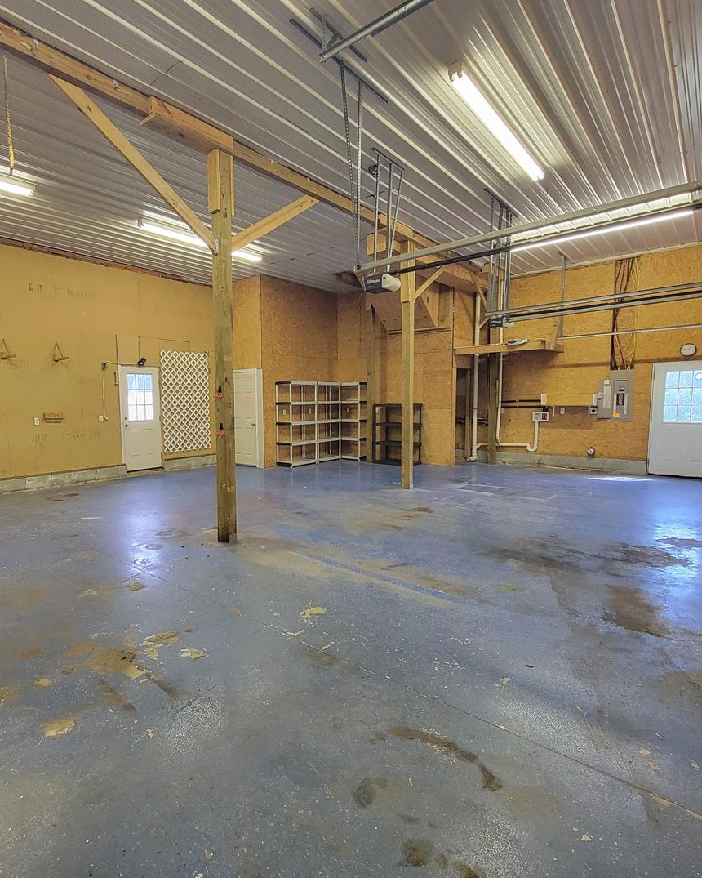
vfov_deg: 89.6
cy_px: 439
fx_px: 442
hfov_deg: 76.0
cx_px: 278
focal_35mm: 17
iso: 320
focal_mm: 2.2
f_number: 2.2
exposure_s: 1/60
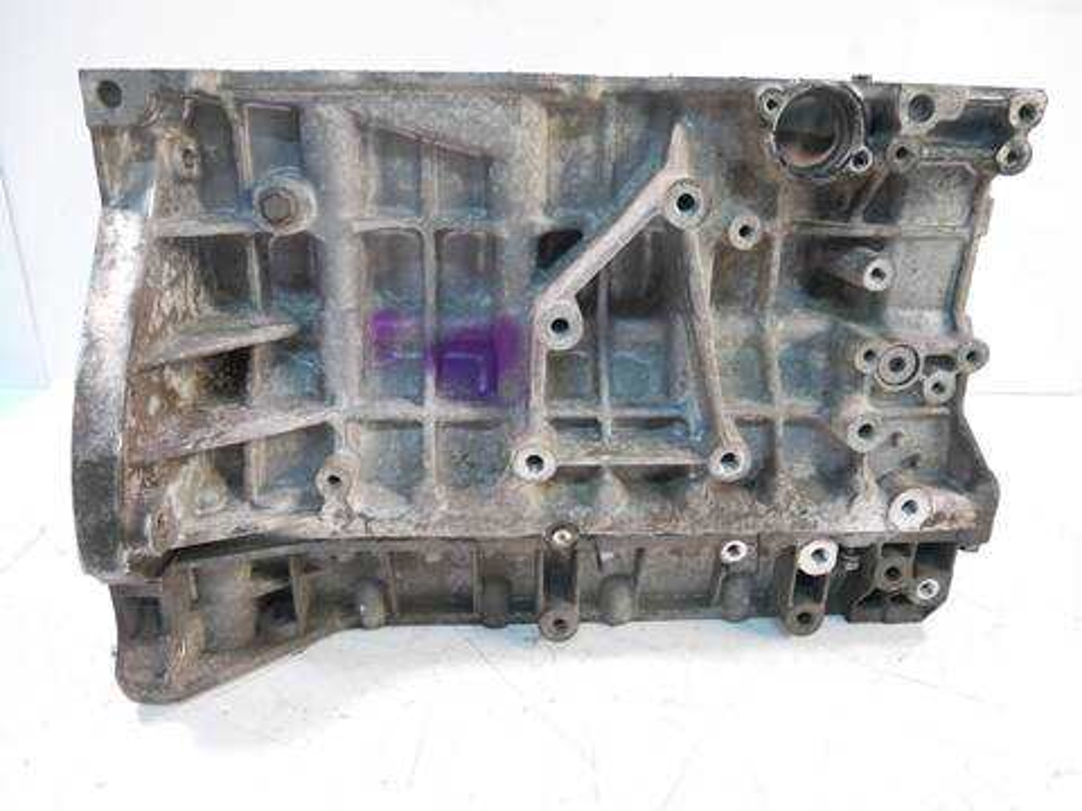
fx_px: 750
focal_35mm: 24
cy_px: 406
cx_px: 541
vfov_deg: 56.8
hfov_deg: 71.6
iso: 1600
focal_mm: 12
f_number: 3.5
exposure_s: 1/60
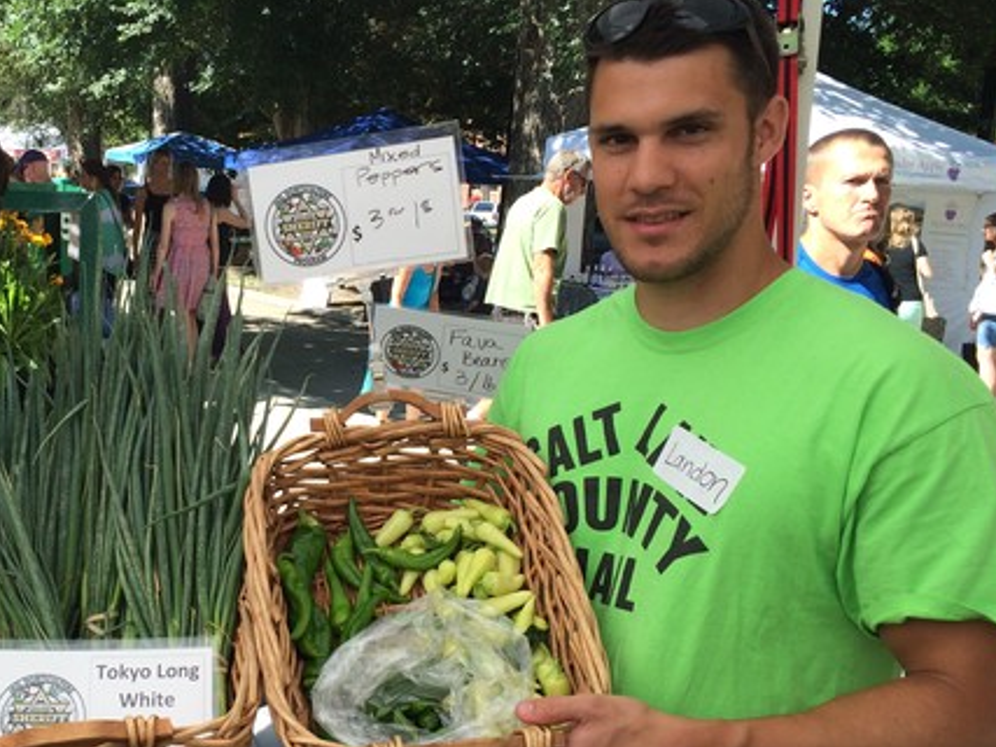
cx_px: 275
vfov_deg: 32.2
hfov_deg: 41.1
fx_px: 1294
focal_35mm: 45
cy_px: 397
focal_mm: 4.12
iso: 32
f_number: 2.2
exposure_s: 1/586
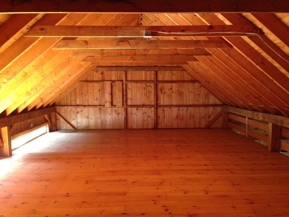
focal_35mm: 33
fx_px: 276
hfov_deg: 55.4
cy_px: 108
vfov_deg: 42.9
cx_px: 144
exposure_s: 1/20
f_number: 2.4
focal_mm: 4.12
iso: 400
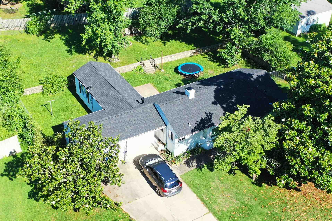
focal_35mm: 45
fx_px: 415
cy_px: 118
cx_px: 150
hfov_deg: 43.6
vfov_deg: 29.9
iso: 100
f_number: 2.8
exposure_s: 1/800
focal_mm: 10.26
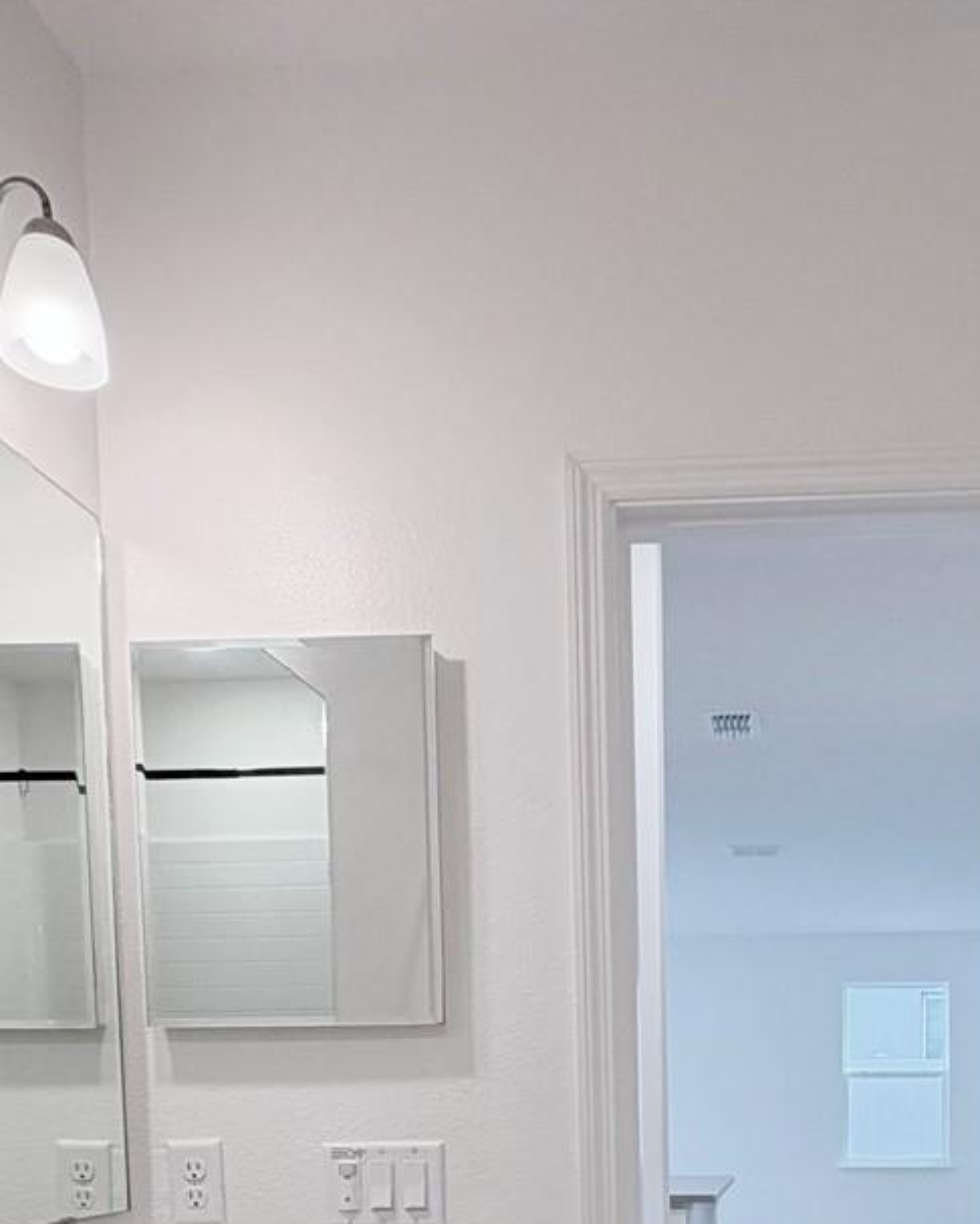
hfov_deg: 39.7
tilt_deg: -5.0
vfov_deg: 43.7
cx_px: 774
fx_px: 1305
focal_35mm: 36
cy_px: 1200
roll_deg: +0.7
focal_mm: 2.22
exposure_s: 1/120
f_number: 2.2
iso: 160
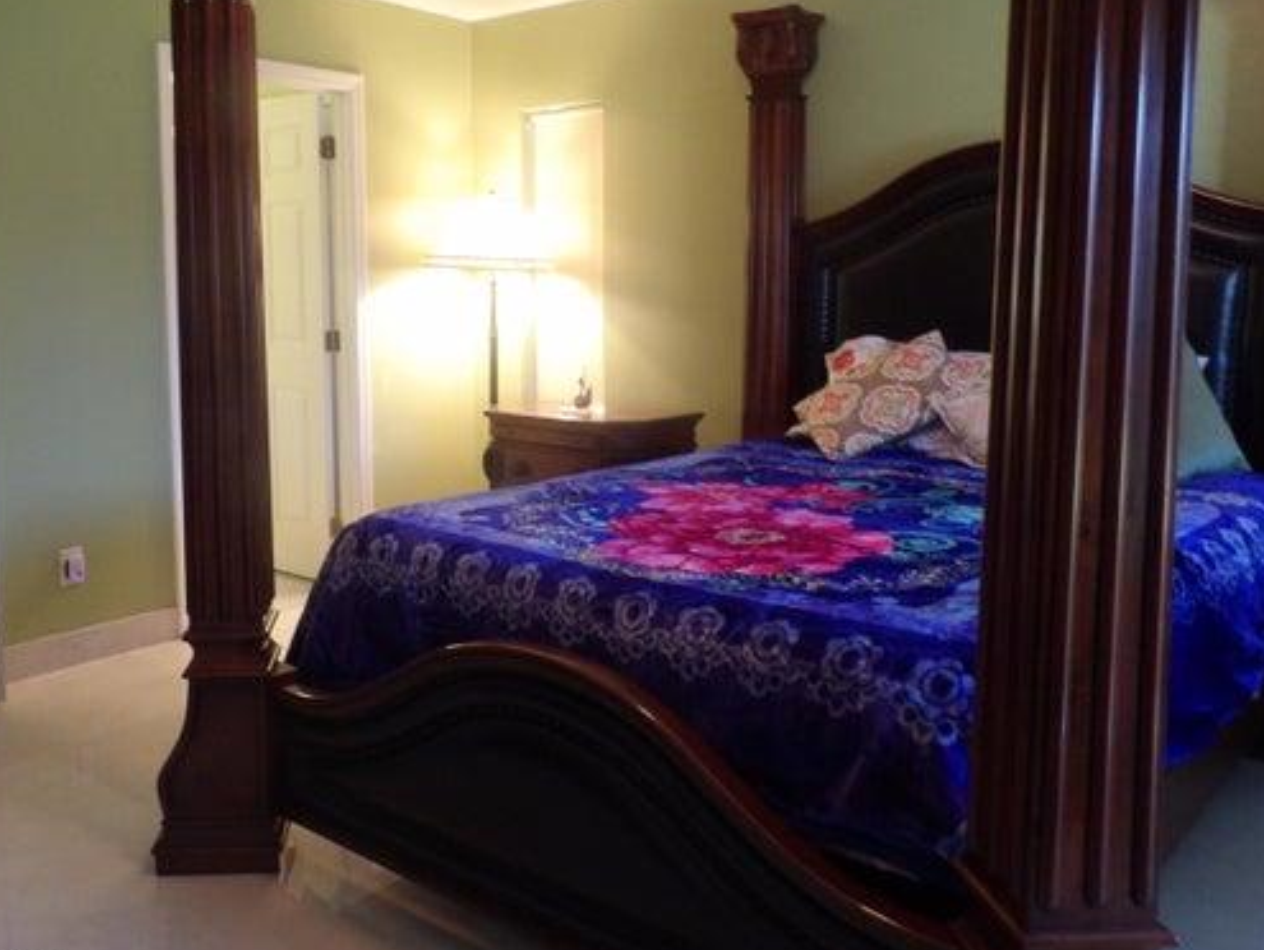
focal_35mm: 31
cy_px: 419
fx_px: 1133
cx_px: 498
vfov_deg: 45.4
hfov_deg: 57.8
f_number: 3.2
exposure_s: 1/17
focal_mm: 4.3
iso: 357
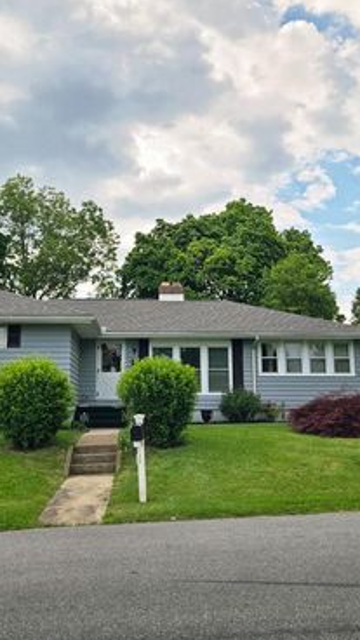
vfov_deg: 58.0
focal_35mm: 34
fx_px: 577
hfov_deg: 34.6
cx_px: 157
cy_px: 321
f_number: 1.8
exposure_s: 1/1429
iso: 25
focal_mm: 5.4
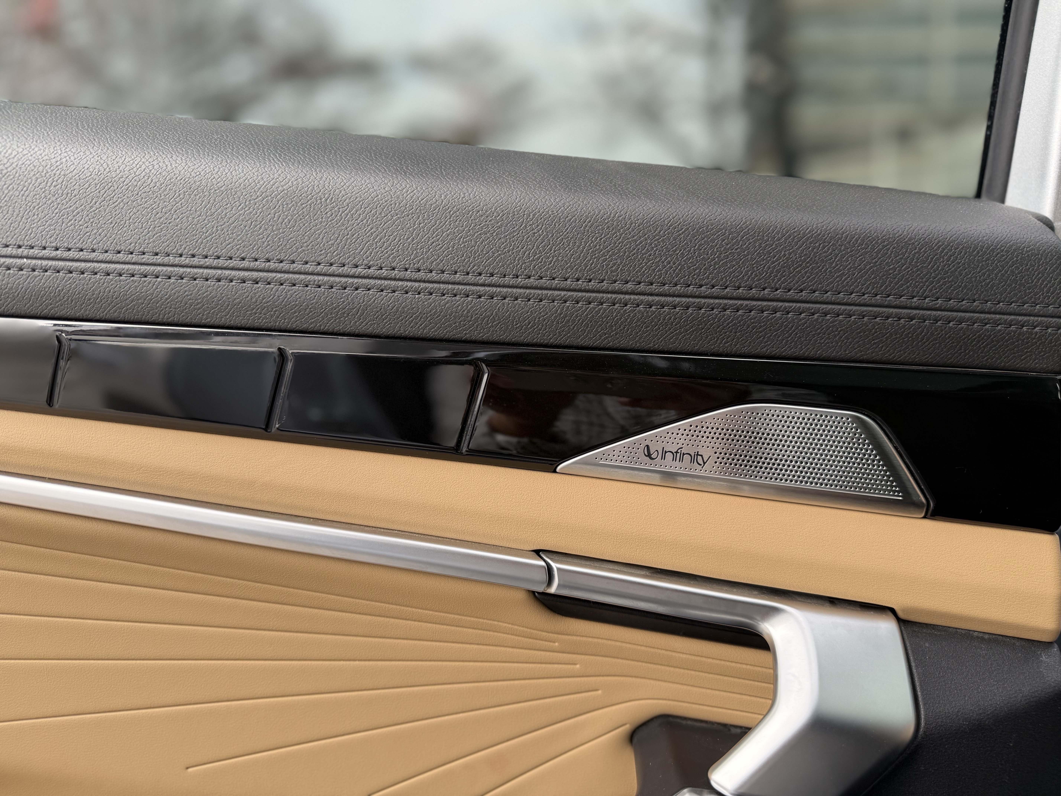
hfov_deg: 71.6
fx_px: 736
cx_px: 530
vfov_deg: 56.8
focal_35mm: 24
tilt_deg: -4.7
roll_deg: +0.7
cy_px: 398
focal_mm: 6.76
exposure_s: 1/470
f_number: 1.78
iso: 80
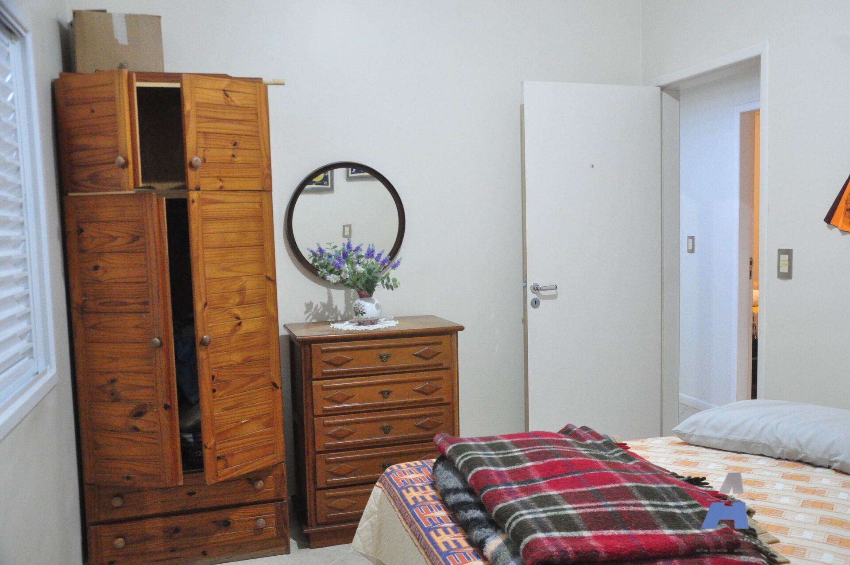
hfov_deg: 59.6
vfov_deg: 41.6
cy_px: 282
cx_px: 425
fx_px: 743
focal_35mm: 32
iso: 3200
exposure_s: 1/20
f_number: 7.1
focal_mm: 21
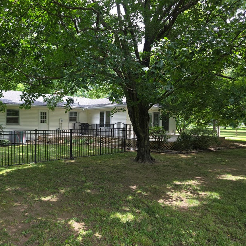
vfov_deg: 57.3
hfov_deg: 56.2
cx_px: 84
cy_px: 124
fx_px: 225
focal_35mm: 28
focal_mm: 6.3
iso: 12
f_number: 1.7
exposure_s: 1/120
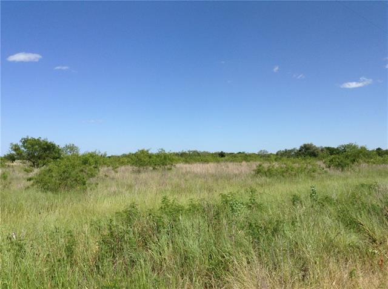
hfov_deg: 55.5
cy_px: 144
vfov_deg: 42.8
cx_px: 194
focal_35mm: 33
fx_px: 369
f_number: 2.4
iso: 25
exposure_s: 1/1524
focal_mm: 3.3
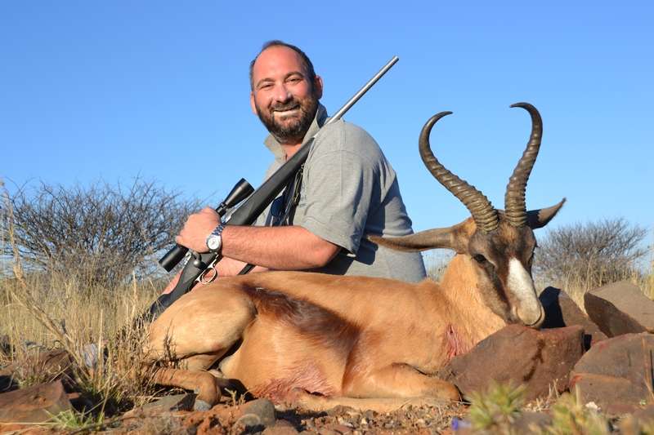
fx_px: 790
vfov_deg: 30.8
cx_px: 327
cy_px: 218
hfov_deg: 45.0
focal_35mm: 44
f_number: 7.1
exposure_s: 1/200
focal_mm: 29
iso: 100
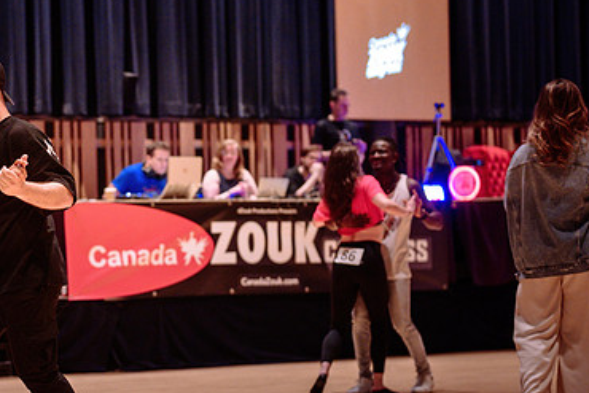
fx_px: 1669
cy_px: 264
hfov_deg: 19.6
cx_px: 47
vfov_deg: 13.4
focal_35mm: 102
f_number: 1.4
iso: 1600
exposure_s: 1/200
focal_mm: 50
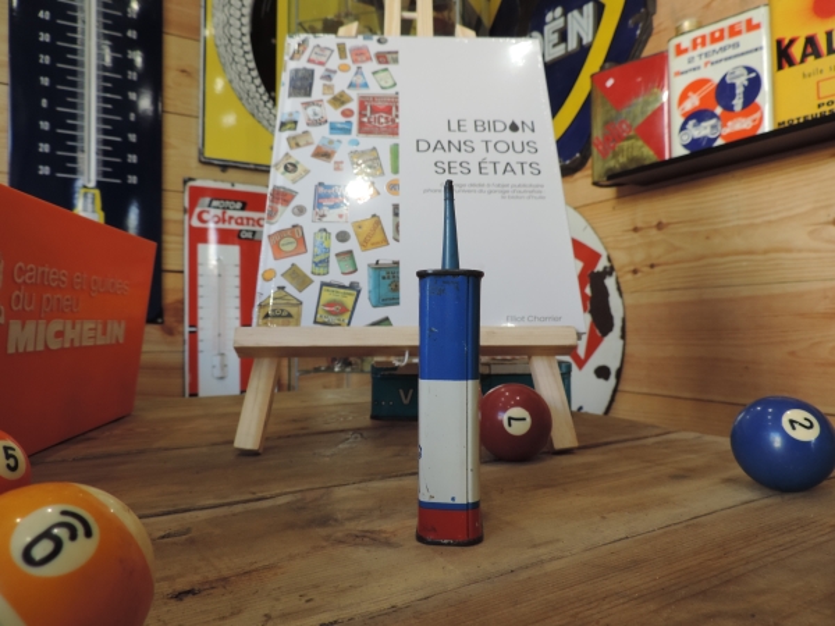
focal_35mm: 24
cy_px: 313
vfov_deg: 56.8
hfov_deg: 71.6
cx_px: 418
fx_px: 579
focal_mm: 4.3
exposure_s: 1/30
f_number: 3
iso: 110
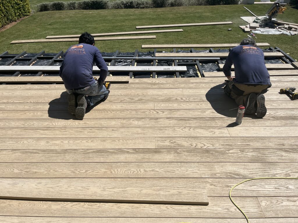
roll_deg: +2.3
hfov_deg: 67.3
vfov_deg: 53.1
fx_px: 224
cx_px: 149
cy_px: 112
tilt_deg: -32.6
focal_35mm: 26
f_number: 1.6
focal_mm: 5.1
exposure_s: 1/7353
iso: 50
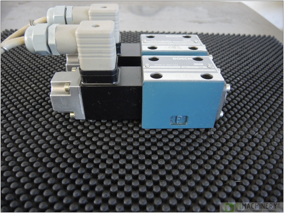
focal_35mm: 28
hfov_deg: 63.4
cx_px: 142
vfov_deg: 49.8
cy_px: 106
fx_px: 230
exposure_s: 1/25
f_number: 2
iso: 400
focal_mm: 6
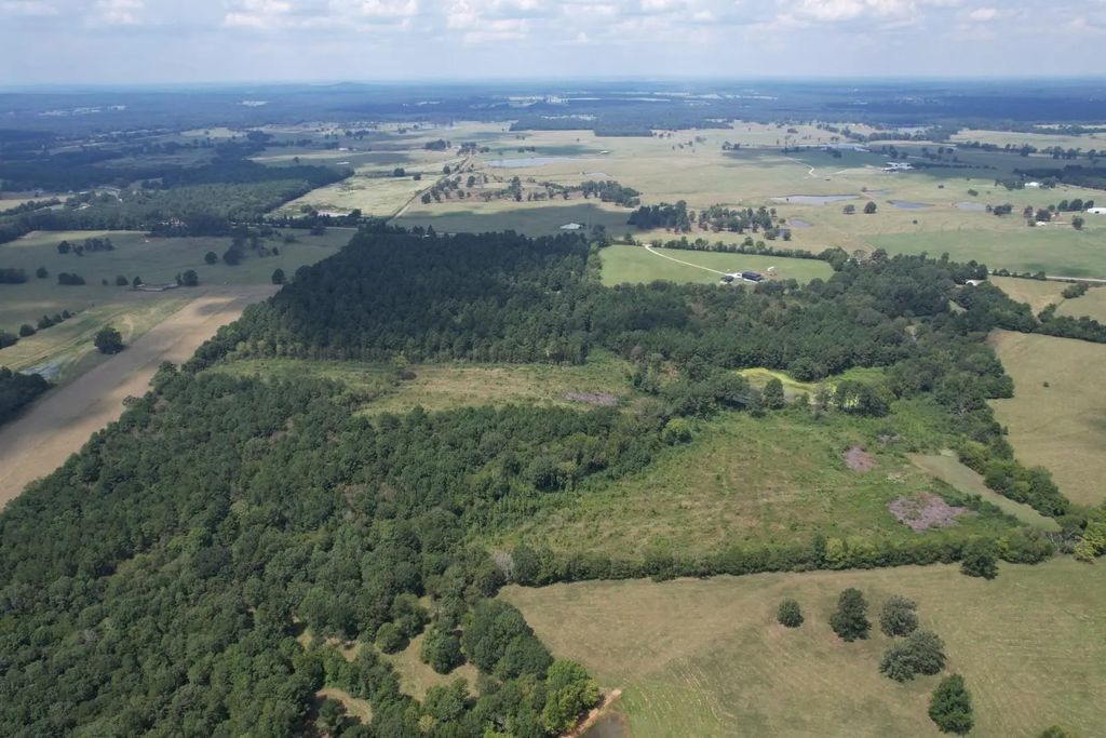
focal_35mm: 22
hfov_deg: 78.6
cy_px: 369
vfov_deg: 57.2
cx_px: 553
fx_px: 676
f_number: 2.8
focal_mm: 8.38
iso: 110
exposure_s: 1/1600
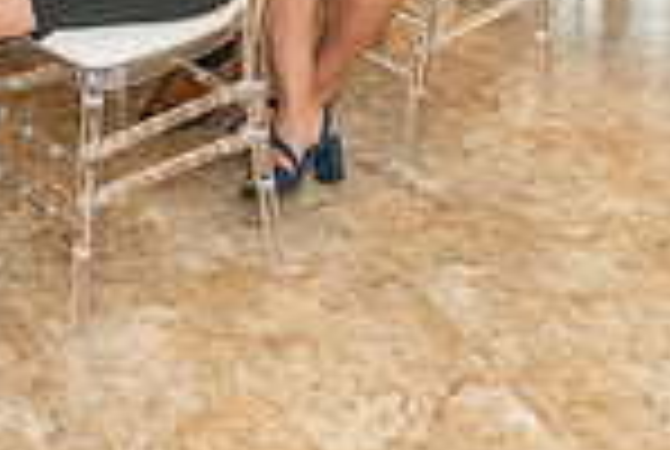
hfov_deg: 18.5
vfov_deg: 12.2
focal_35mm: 105
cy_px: -317
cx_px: -103
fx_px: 1958
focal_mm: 27
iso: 1250
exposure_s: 1/200
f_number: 3.5
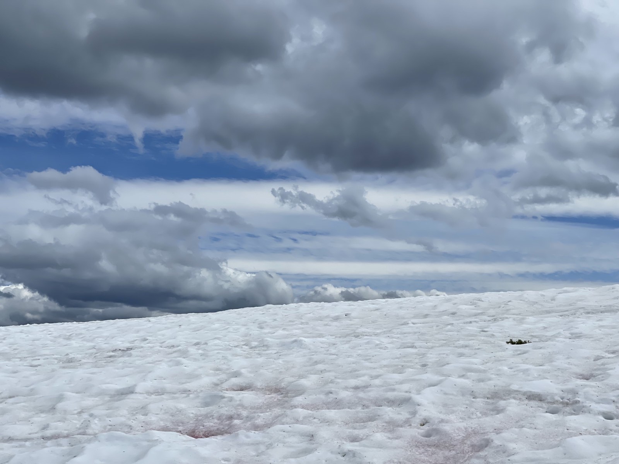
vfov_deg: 22.9
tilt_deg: +6.7
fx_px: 1144
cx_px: 310
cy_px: 232
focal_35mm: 64
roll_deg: +0.1
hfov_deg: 30.3
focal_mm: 7.5
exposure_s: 1/3425
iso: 20
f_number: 2.2
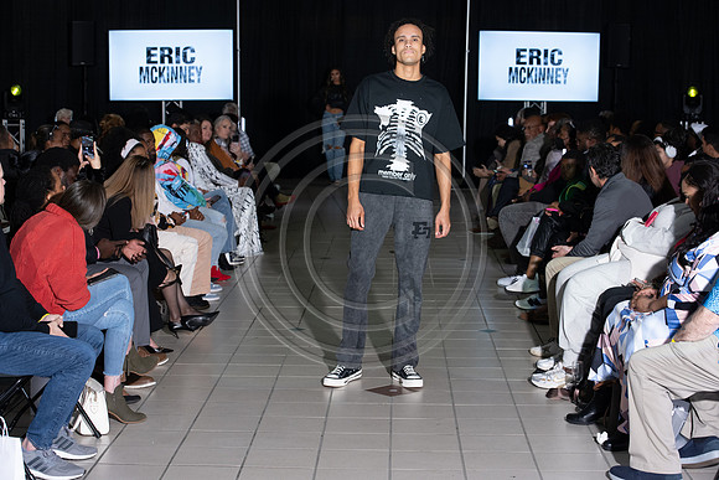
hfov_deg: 28.8
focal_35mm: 70
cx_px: 360
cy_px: 240
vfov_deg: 19.5
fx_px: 1398
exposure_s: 1/160
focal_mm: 70
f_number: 5.6
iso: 1250
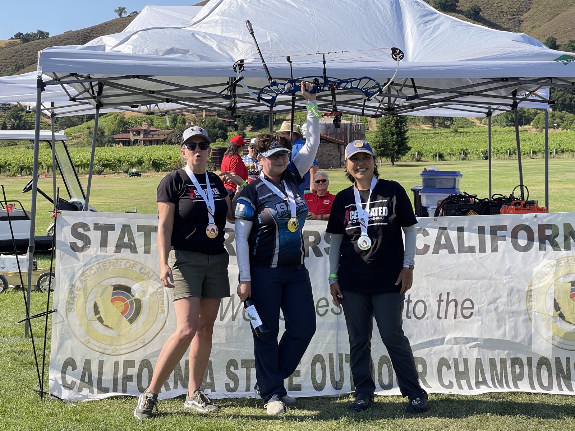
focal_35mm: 64
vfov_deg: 22.9
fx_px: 1063
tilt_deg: -3.1
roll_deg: +0.6
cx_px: 288
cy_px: 216
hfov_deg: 30.3
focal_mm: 7.5
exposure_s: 1/605
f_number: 2.2
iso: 20
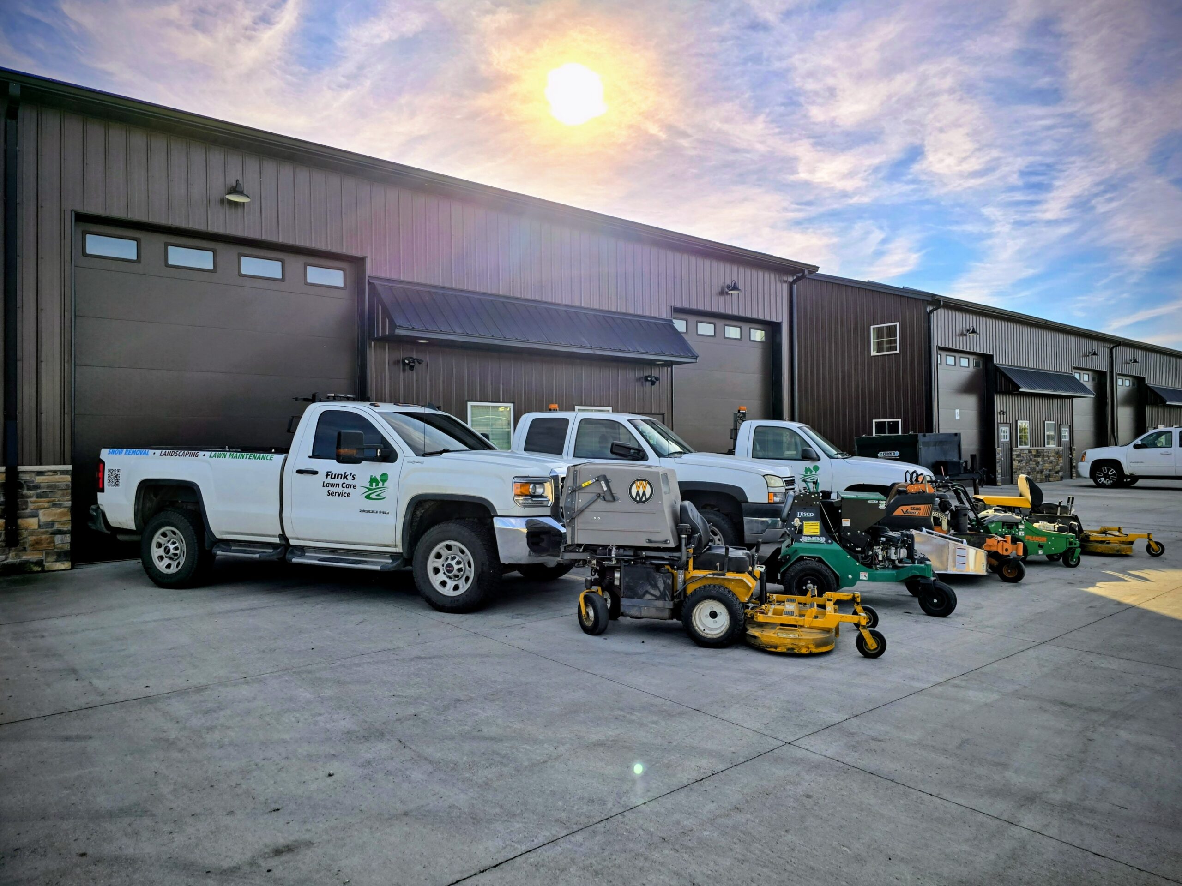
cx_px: 591
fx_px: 785
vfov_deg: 58.9
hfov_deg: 73.9
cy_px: 443
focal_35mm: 23
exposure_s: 1/1429
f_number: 1.7
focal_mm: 6.3
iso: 12
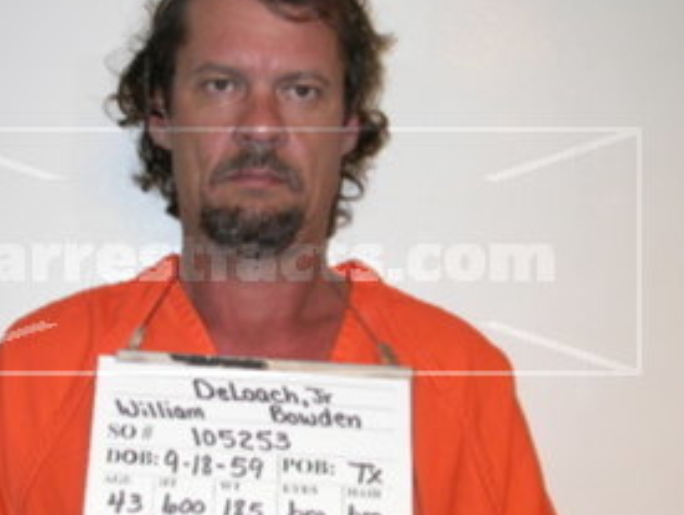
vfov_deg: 17.6
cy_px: 253
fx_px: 1662
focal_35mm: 84
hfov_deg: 23.2
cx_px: 270
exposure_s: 1/60.3
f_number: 3.2
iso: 100
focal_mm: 14
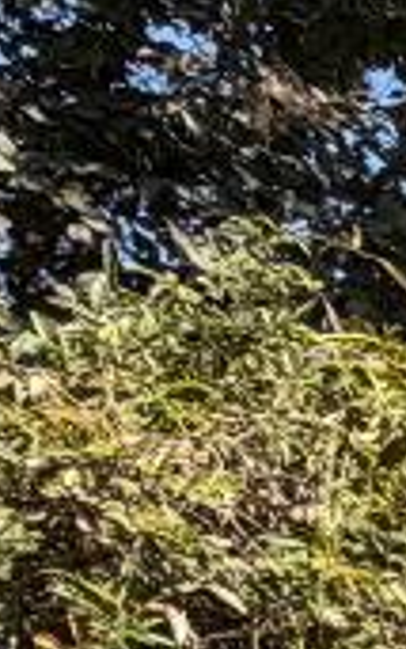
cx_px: 1632
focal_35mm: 130
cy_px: 1429
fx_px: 2300
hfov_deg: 7.3
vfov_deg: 13.1
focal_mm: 2.22
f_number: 2.2
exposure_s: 1/770
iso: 40
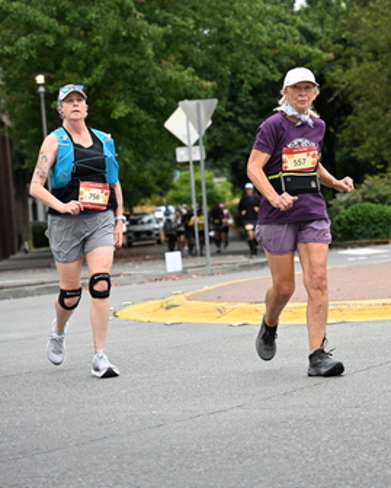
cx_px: 219
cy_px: 96
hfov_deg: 11.7
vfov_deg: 14.5
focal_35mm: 132
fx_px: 1909
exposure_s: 1/800
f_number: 4
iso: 1600
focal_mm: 86
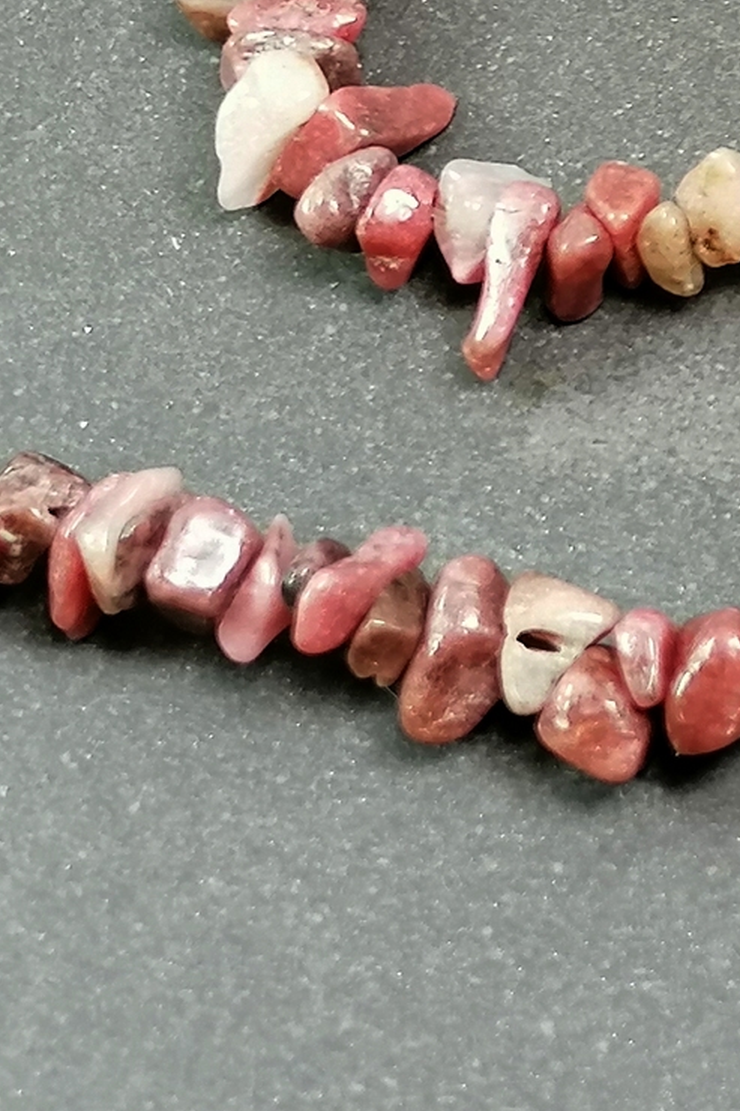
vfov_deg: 18.1
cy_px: -189
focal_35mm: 108
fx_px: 3331
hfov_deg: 11.9
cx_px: 1219
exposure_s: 1/50
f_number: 1.8
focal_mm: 4.75
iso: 80
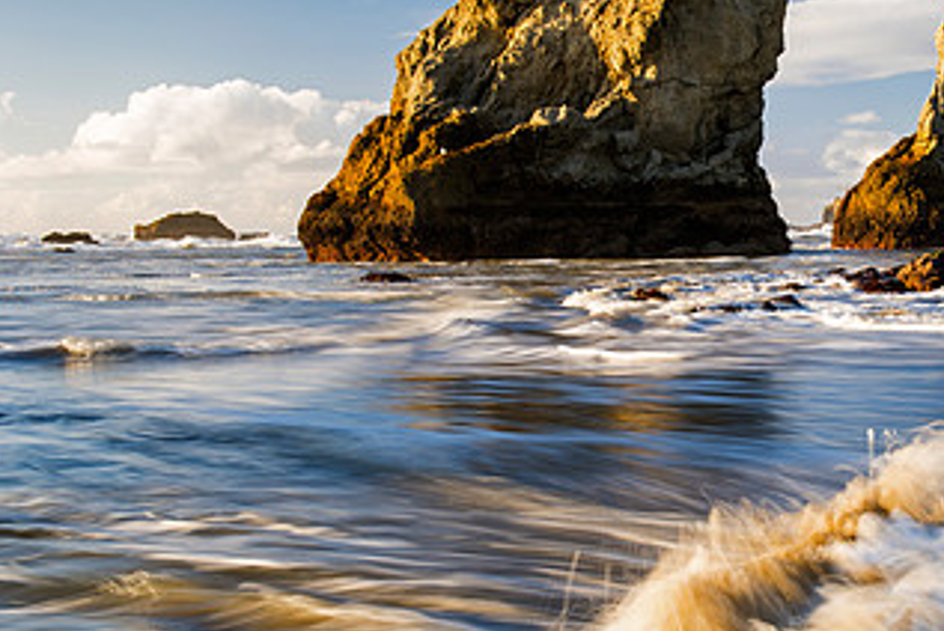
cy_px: 362
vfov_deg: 21.3
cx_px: 792
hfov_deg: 30.4
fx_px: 1680
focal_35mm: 64
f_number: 16
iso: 64
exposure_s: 1/3
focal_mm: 35
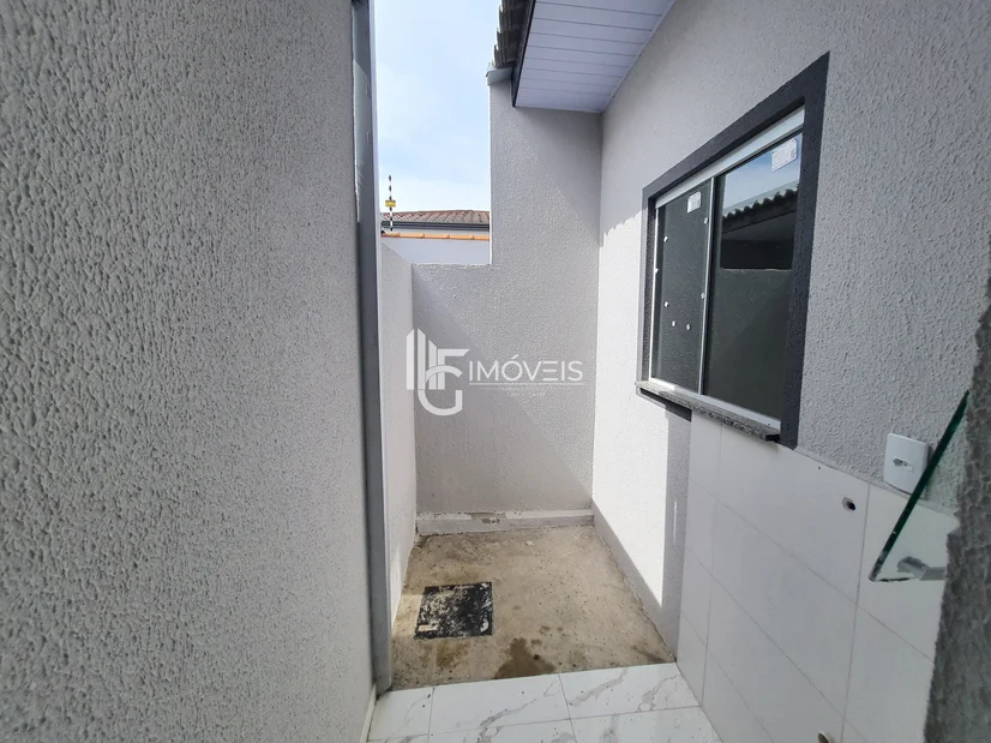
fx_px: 372
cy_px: 372
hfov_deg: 106.2
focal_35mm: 13
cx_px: 496
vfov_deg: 89.9
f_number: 2.2
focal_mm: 1.74
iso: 50
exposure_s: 1/844
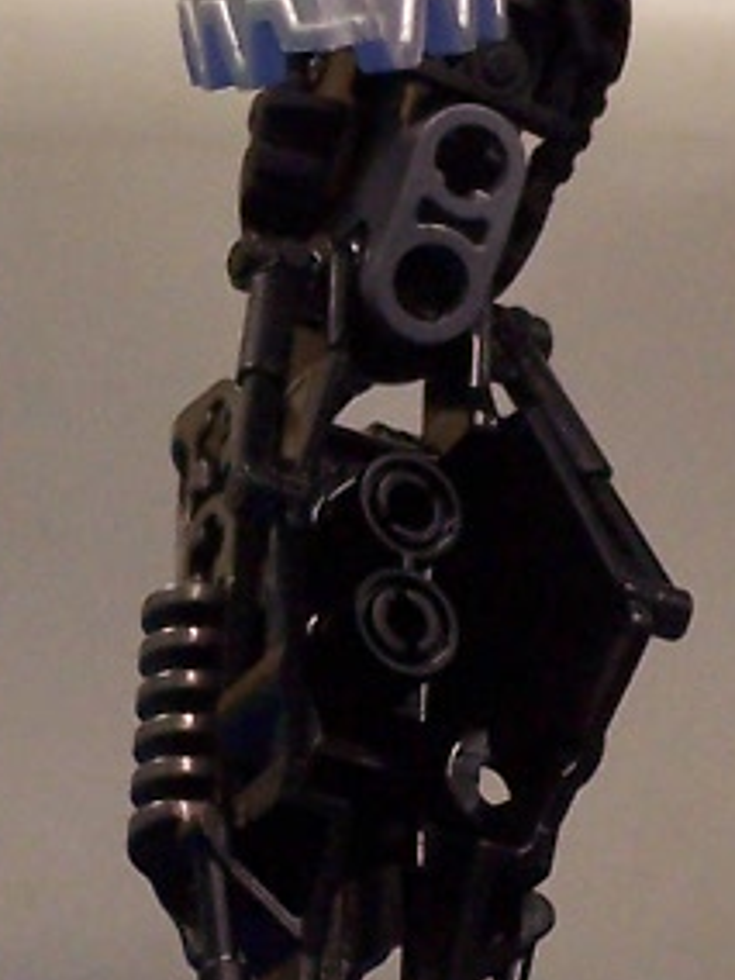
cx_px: 1170
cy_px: -449
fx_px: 13985
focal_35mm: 494
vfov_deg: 4.0
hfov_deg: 3.0
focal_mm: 19.4
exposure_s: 1/8
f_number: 3.2
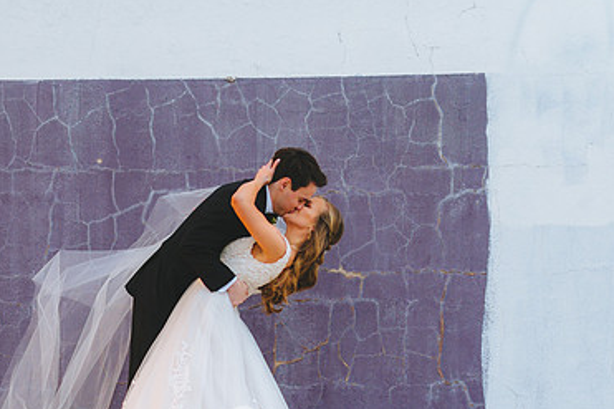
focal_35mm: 84
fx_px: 1432
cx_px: 123
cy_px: 322
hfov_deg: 23.8
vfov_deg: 16.1
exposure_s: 1/800
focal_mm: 50
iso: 400
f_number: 2
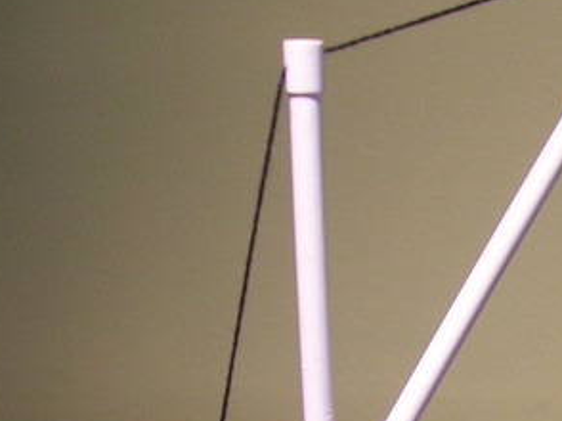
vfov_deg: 13.5
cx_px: 832
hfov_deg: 17.2
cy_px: 588
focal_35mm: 104
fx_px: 1687
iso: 50
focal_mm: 5.7
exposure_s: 1/10.5
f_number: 2.9
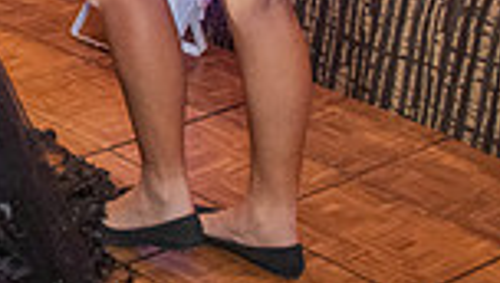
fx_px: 1620
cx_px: -493
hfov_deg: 14.6
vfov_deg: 9.6
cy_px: -174
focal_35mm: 122
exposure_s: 1/160
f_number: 2.8
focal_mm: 24
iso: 1250
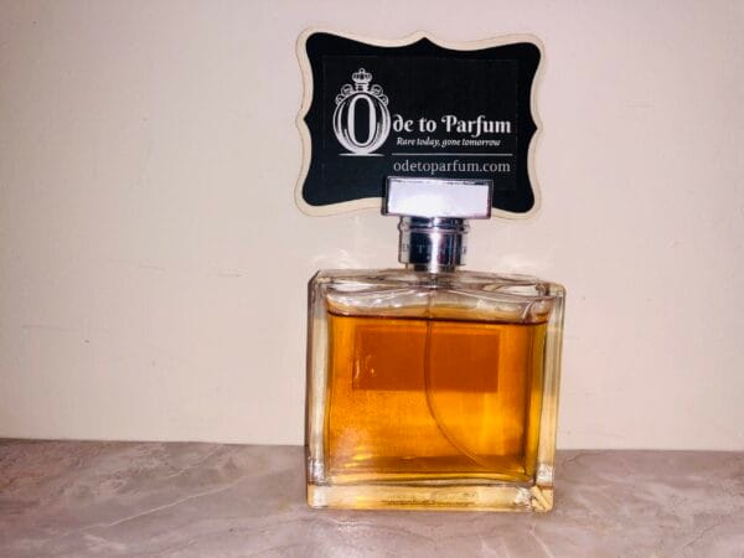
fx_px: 602
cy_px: 279
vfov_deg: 49.7
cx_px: 372
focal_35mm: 28
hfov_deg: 63.4
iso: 20
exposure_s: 1/41
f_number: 1.8
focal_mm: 4
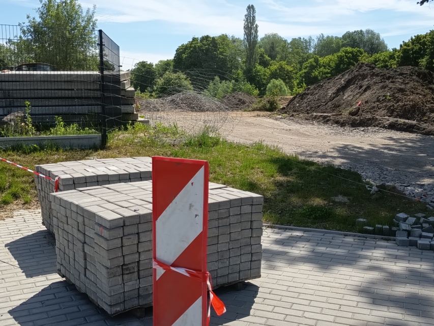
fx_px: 539
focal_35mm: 43
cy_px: 163
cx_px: 217
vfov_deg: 33.6
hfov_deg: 43.8
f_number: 1.7
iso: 53
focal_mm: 5.27
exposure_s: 1/639
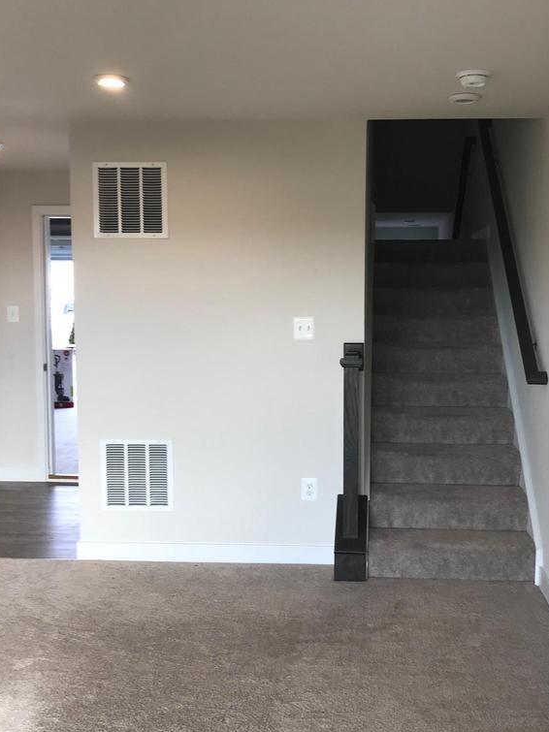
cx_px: 346
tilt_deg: -3.5
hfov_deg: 37.5
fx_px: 804
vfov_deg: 49.0
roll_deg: +0.0
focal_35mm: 38
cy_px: 369
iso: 25
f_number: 1.8
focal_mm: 3.99
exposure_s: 1/60
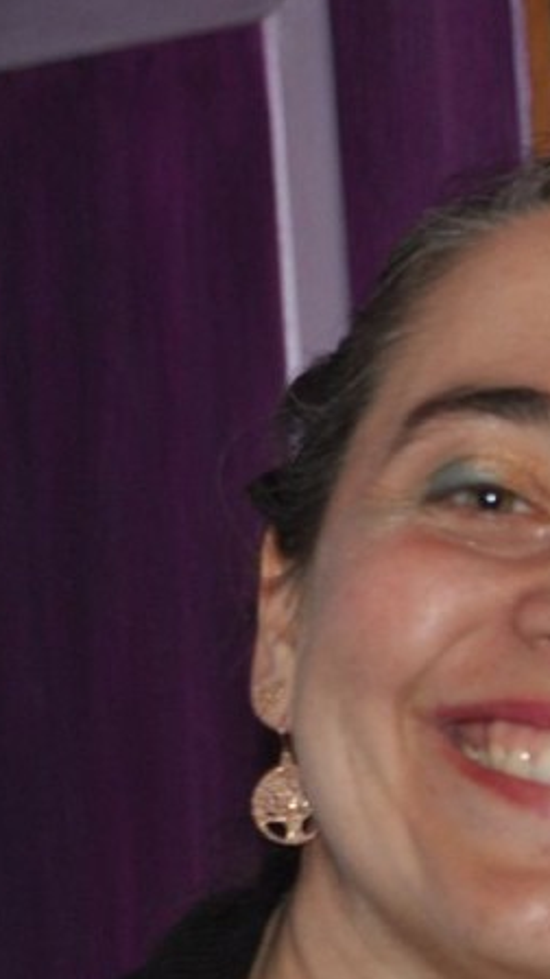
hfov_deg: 4.6
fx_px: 6689
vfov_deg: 8.4
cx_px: 1054
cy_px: 691
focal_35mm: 258
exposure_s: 1/60
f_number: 5.3
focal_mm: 72
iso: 800
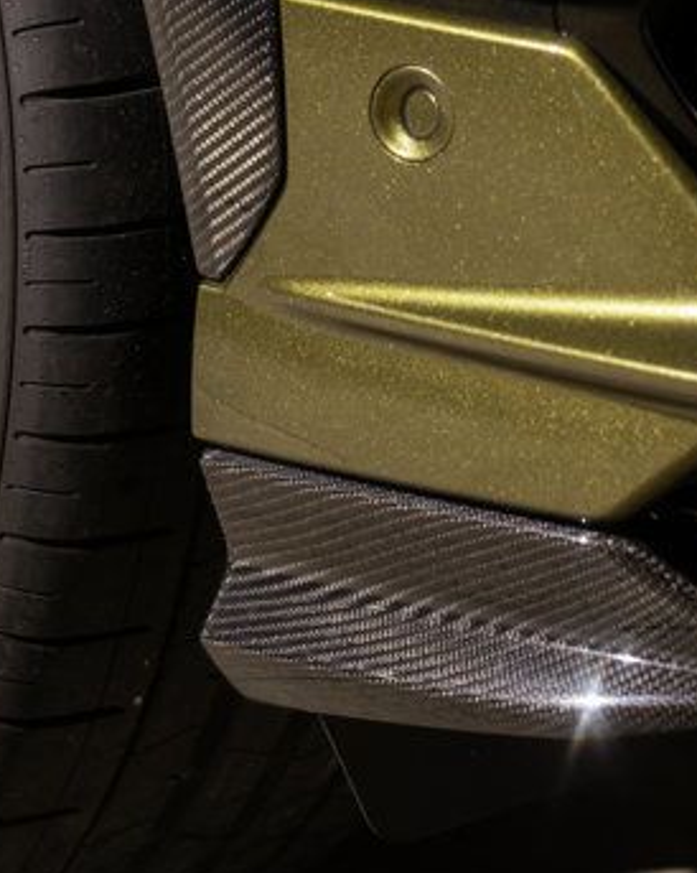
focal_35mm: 148
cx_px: 654
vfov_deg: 12.9
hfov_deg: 10.4
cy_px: 88
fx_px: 3820
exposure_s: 1/125
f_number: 3.5
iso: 160
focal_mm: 52
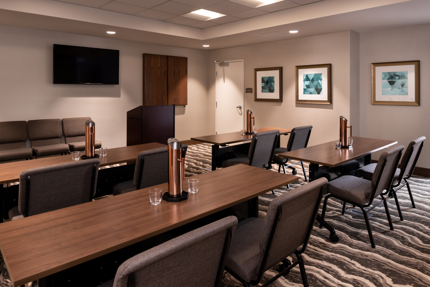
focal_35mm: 24
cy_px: 144
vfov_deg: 53.2
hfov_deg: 73.7
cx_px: 215
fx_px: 287
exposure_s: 1/8
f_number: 11
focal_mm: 24
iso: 640
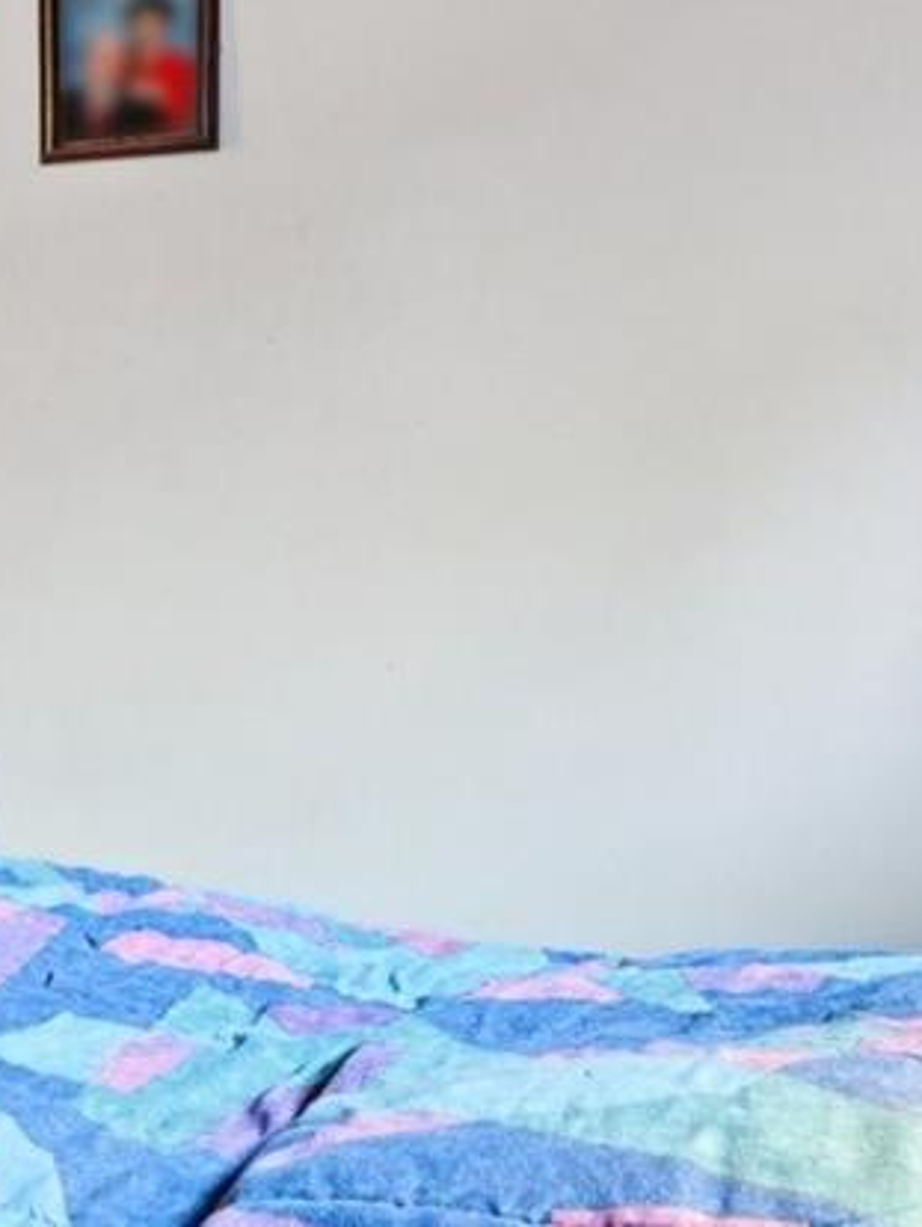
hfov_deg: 17.4
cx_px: -1038
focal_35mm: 52
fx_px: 1845
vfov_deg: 36.1
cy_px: 341
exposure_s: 1/3.33
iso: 400
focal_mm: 14
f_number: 11
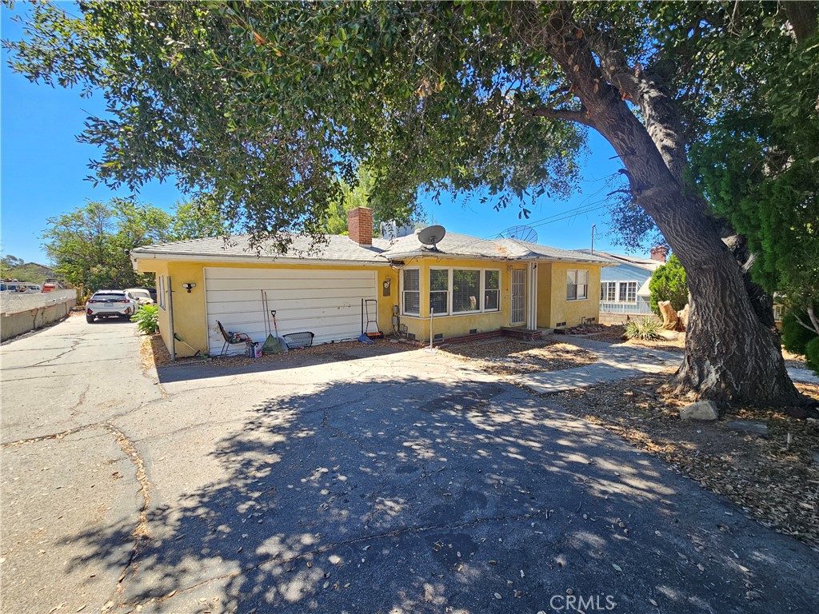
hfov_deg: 106.2
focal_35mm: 13
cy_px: 307
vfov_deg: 89.9
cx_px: 410
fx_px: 308
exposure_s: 1/393
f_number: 2.2
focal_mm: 2.2
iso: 50
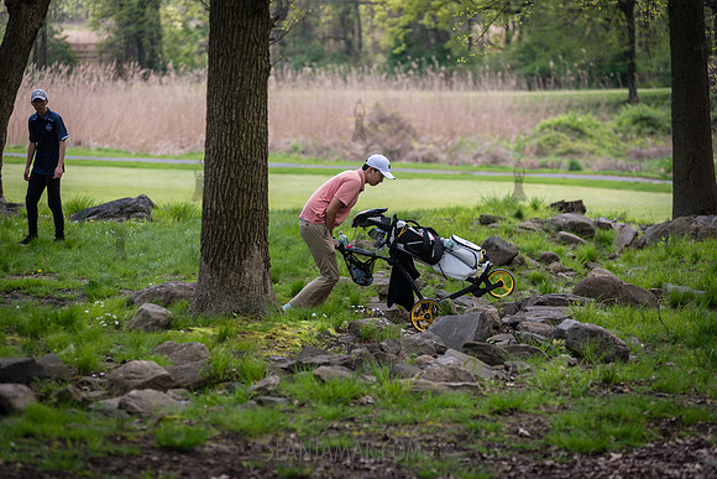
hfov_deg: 14.2
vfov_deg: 9.5
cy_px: 240
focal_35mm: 145
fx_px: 2888
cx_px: 358
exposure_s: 1/500
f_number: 3.5
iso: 100
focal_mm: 145
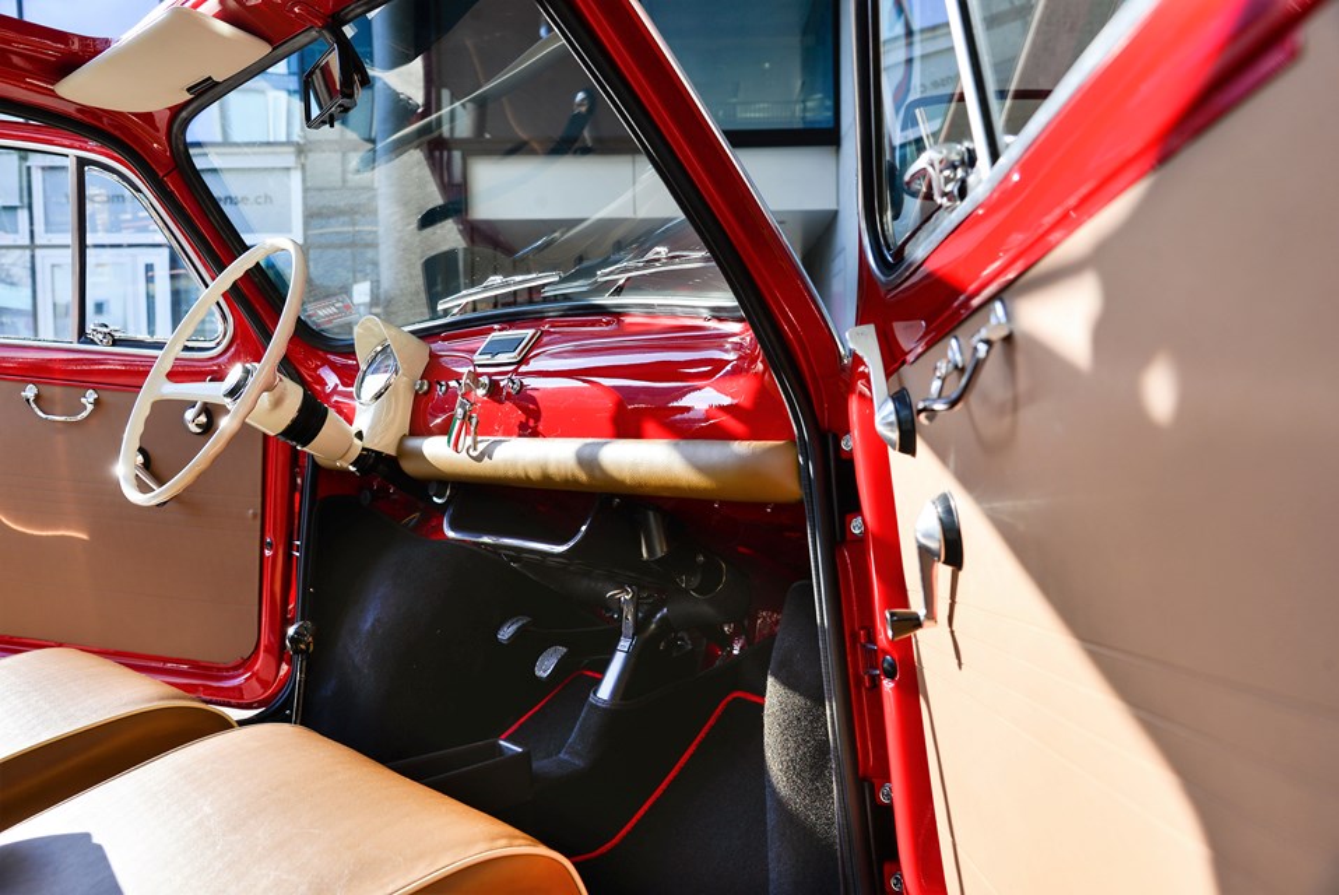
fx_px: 1191
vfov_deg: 41.2
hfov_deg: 58.7
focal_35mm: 32
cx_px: 670
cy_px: 448
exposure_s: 1/100
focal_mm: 32
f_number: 6.3
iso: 100
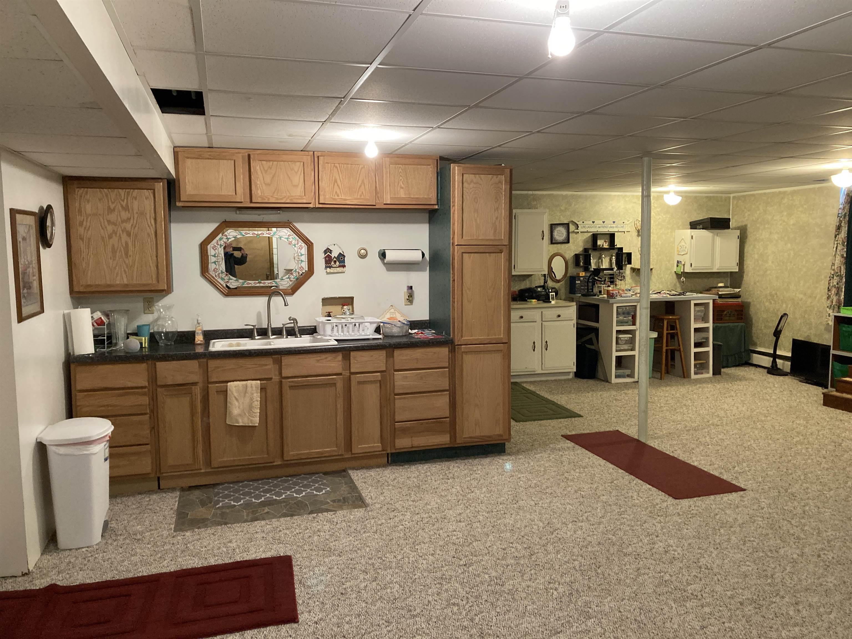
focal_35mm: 28
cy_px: 320
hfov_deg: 63.4
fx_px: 689
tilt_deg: -4.8
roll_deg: +1.0
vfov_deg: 49.7
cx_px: 426
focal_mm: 3.99
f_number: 1.8
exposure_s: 1/60
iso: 250
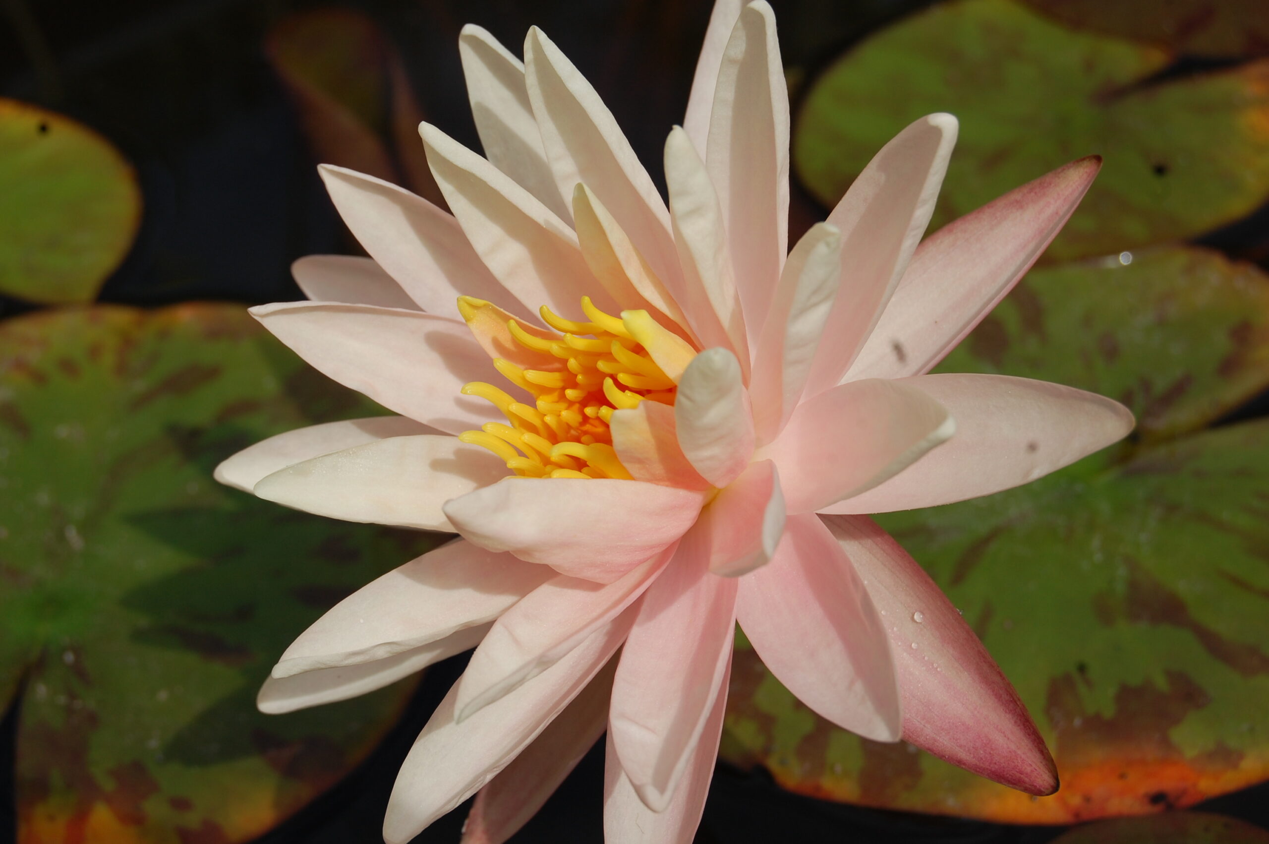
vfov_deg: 16.5
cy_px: 422
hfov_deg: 24.6
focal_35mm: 82
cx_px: 634
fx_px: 2905
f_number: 10
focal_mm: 55
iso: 200
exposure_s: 1/400
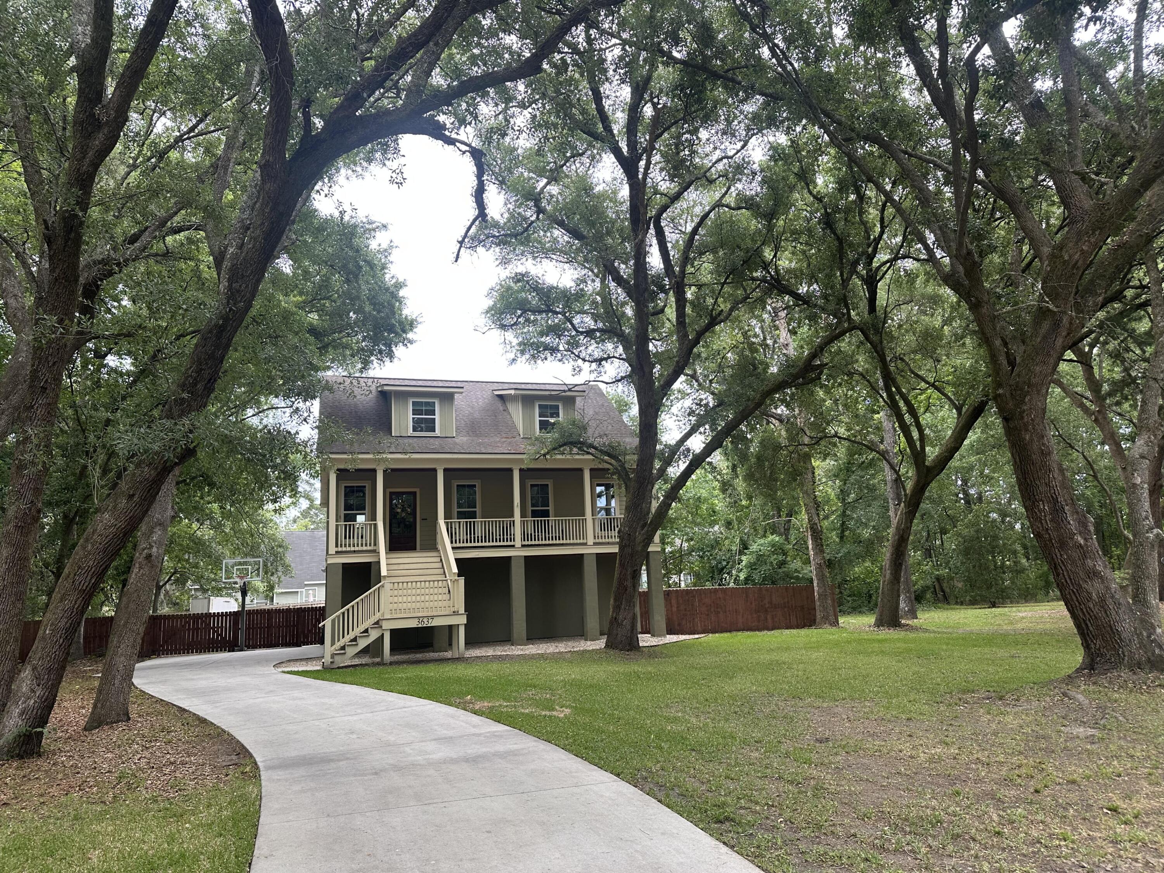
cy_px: 436
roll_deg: +2.5
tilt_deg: +10.1
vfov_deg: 56.8
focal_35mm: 24
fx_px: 807
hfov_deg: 71.6
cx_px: 582
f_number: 1.78
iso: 80
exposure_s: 1/260
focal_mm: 6.86
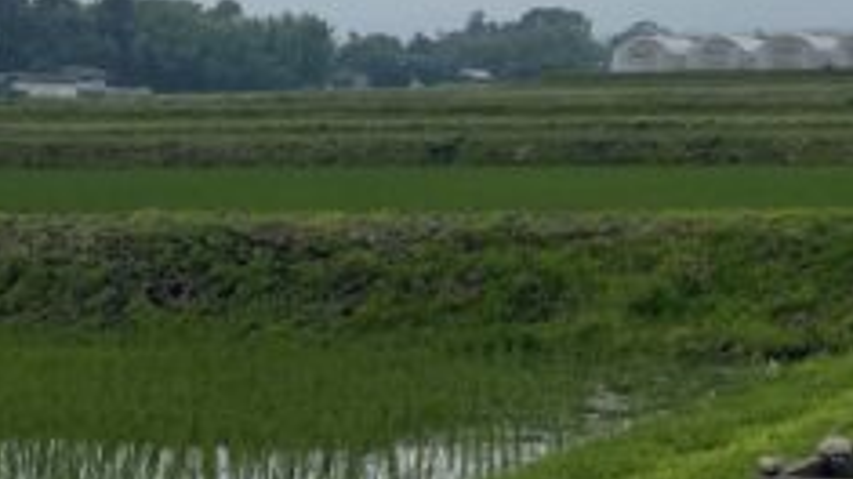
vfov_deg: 13.8
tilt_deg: +11.2
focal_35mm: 81
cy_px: -292
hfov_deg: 23.6
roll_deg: -0.3
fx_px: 1831
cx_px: 1056
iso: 32
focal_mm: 5.1
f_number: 1.6
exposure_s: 1/4049
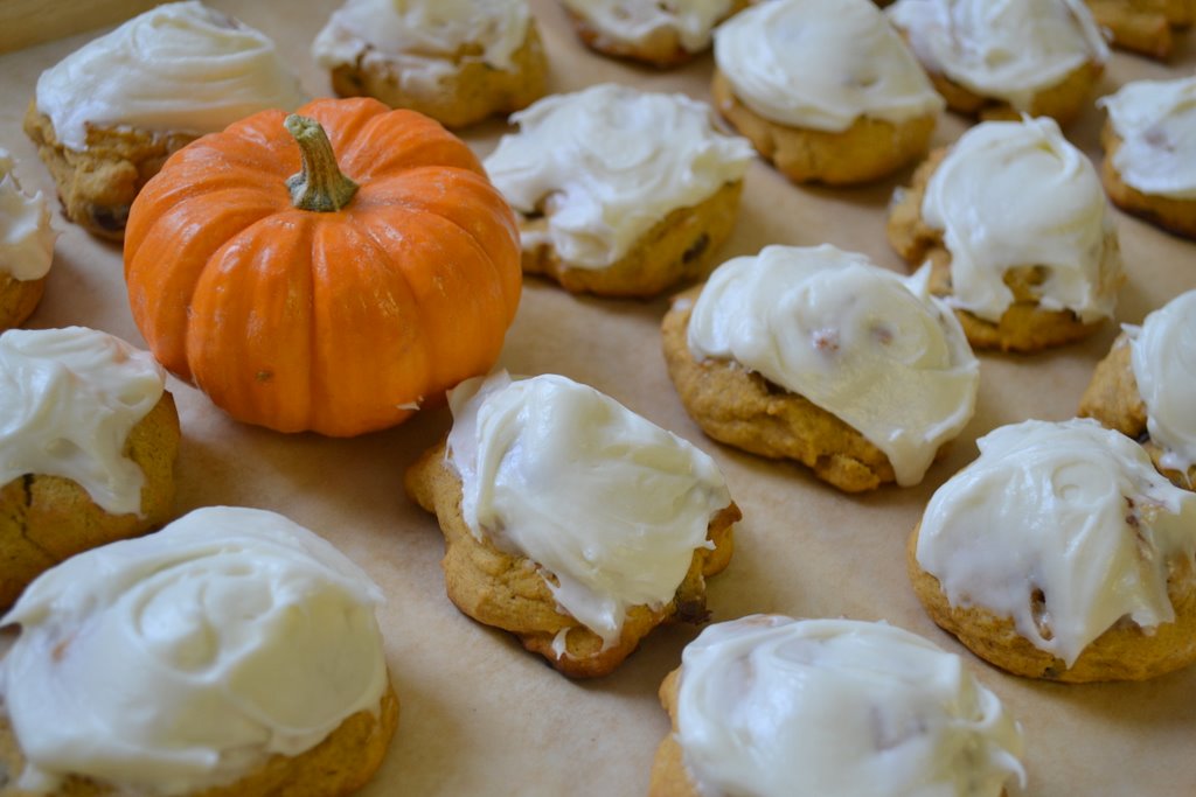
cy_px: 398
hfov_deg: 41.1
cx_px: 598
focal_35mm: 48
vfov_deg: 28.1
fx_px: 1595
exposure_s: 1/50
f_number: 4.8
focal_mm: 32
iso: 400
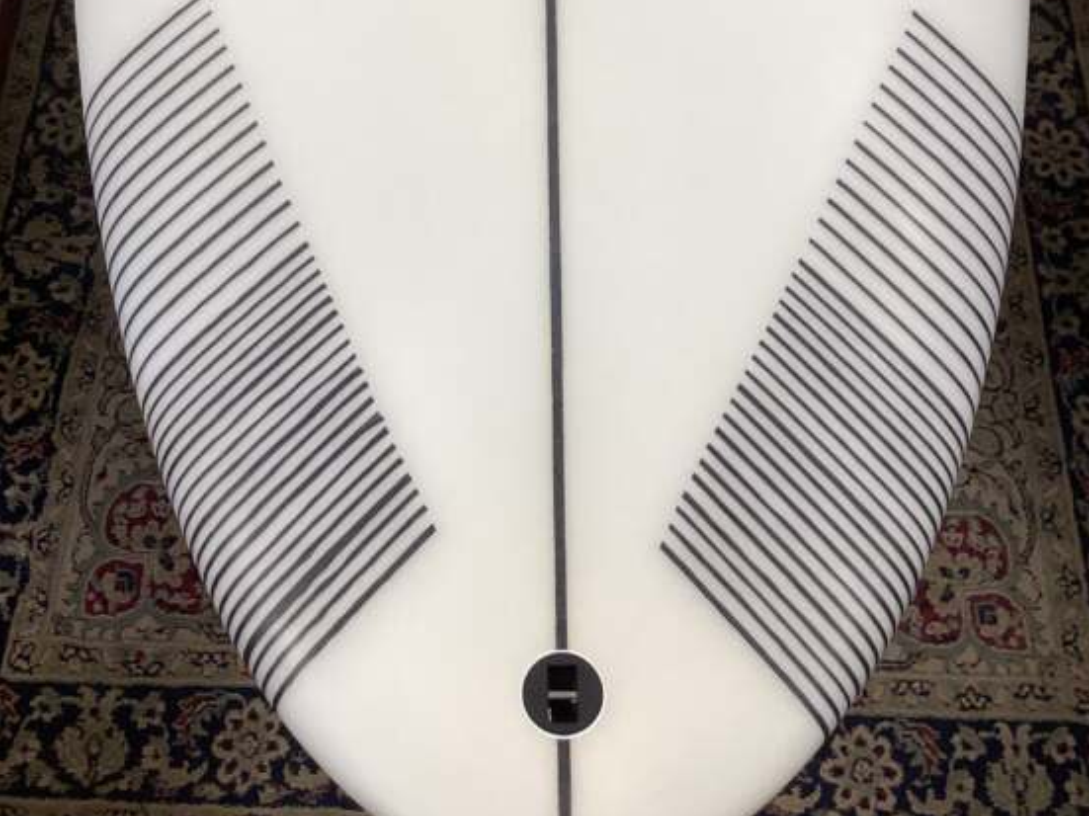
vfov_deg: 31.8
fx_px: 1415
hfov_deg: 42.1
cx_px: 528
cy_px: 253
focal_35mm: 45
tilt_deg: -59.2
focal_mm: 3.3
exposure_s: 1/120
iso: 80
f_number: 2.4
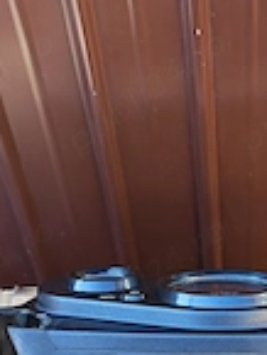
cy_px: 321
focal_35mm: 66
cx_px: 233
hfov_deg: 21.8
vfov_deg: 28.2
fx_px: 678
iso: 520
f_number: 1.75
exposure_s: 1/100
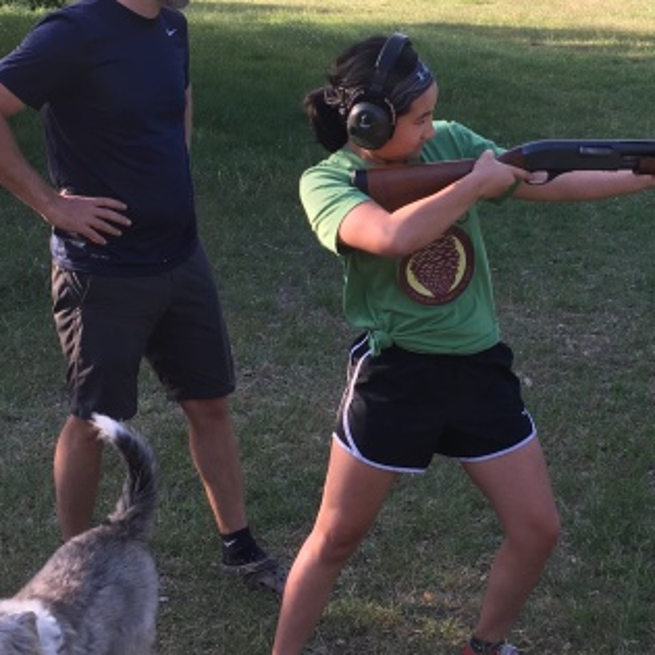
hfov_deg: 26.4
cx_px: 422
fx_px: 1391
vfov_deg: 26.4
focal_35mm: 65
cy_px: 262
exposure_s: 1/199
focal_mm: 4.15
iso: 25
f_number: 2.2
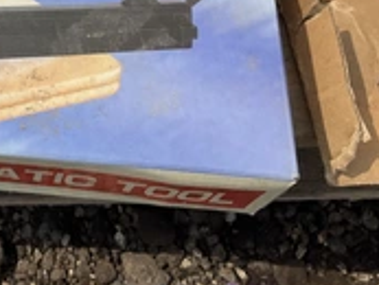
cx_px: 20
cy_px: -37
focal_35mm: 67
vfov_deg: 20.8
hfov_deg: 27.6
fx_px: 734
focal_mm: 3
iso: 25
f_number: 1.8
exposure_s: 1/2959
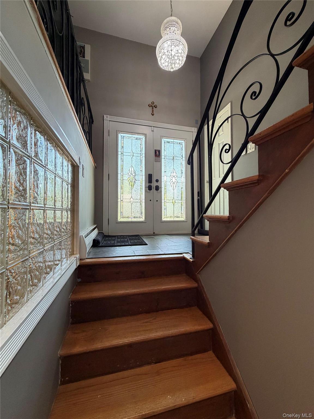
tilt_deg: +1.5
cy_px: 210
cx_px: 157
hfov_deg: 85.7
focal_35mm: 14
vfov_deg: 102.1
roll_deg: +0.0
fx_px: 169
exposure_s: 1/120
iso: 250
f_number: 2.2
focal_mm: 2.22
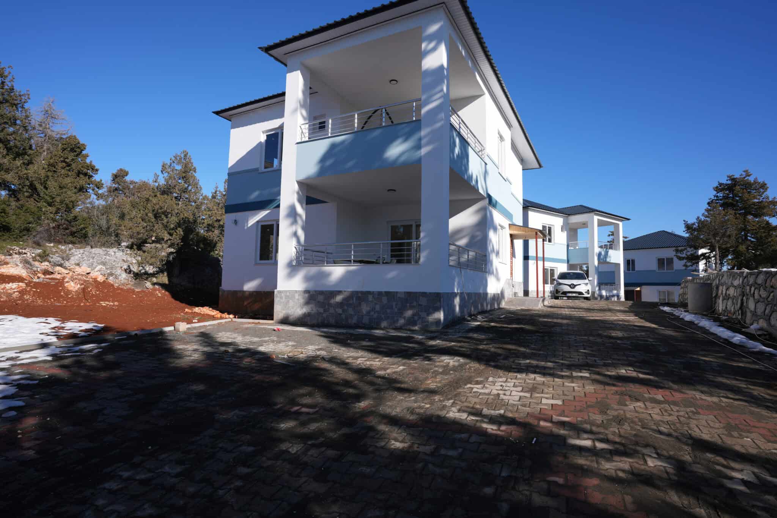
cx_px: 388
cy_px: 259
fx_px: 410
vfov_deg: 64.5
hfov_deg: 86.9
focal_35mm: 19
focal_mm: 19
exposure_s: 1/400
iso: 100
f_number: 6.3
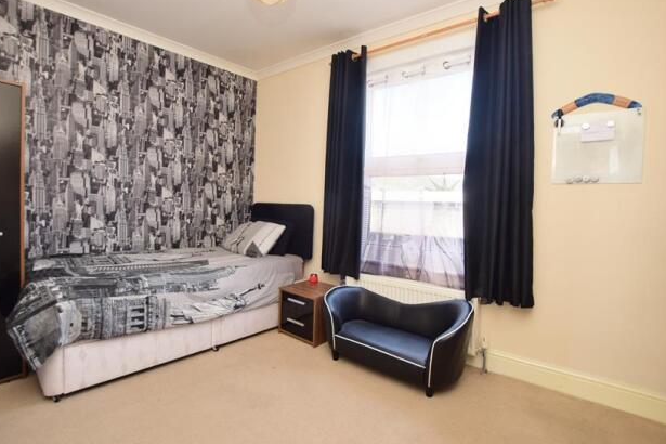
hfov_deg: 96.7
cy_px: 213
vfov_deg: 73.7
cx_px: 322
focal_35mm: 16
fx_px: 296
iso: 200
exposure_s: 1/100
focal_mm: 10
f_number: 5
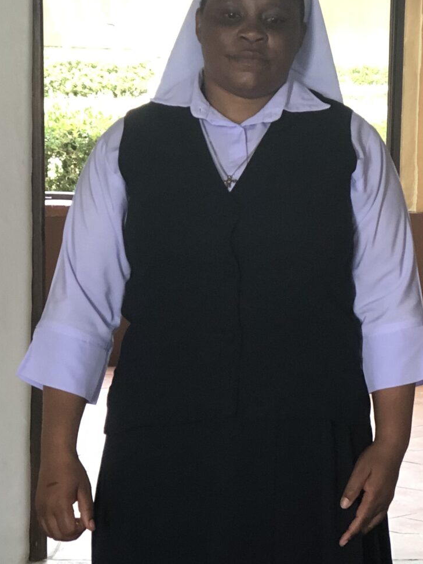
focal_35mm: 150
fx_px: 2443
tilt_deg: -7.7
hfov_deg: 9.8
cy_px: 341
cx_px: 497
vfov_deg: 13.2
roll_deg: -1.9
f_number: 2.8
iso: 100
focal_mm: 6.6
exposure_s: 1/30
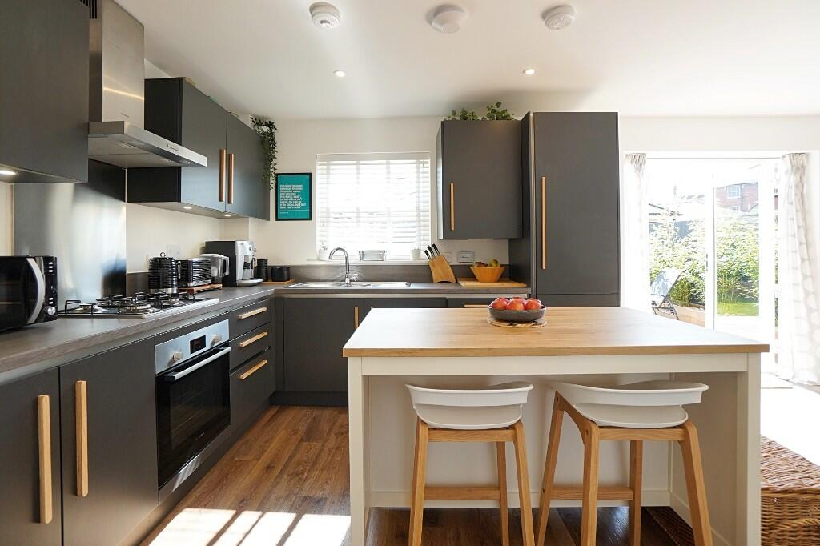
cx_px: 410
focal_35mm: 15
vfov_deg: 77.3
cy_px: 273
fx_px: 342
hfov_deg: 100.4
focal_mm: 10
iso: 400
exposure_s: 1/100
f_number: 5.6
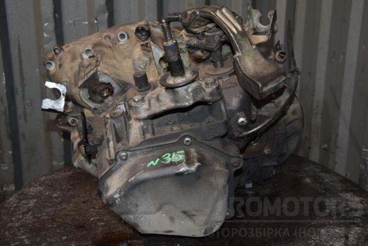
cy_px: 123
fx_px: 532
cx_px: 187
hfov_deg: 38.2
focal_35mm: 52
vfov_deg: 26.0
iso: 800
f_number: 5
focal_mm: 34
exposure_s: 1/60
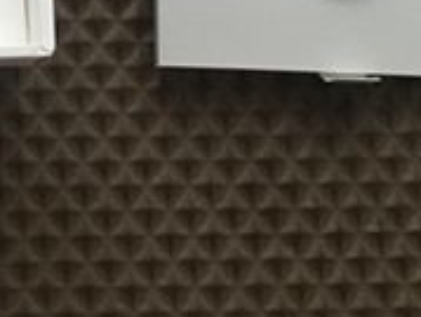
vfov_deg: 14.4
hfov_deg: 19.2
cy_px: -141
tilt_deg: -79.1
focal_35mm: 97
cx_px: -66
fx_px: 1182
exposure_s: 1/33
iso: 160
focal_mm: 4.15
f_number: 2.2
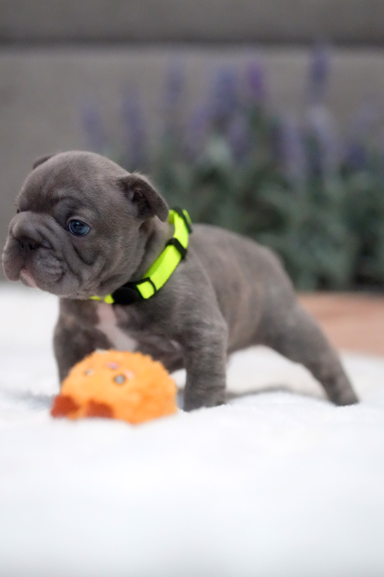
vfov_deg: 22.6
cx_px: 185
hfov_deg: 15.2
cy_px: 274
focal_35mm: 90
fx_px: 1440
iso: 12800
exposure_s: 1/500
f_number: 3.2
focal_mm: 85
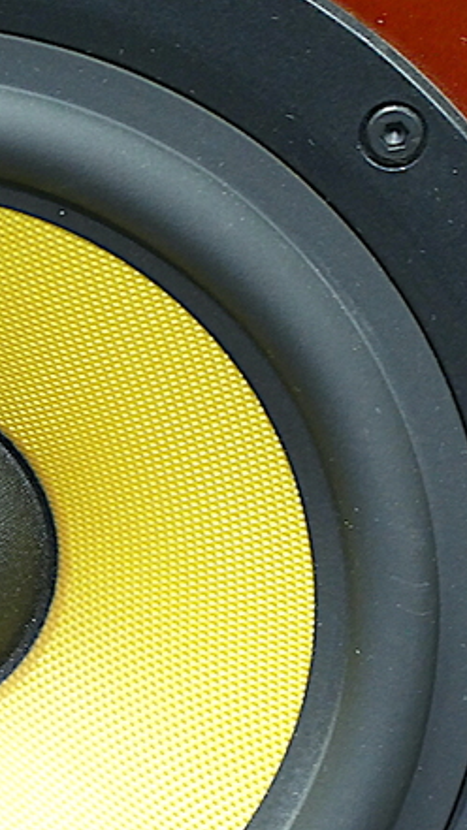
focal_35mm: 508
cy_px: 589
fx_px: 11185
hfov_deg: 2.4
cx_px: -130
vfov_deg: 4.3
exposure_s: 1/1.3
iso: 200
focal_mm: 38.4
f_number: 5.6
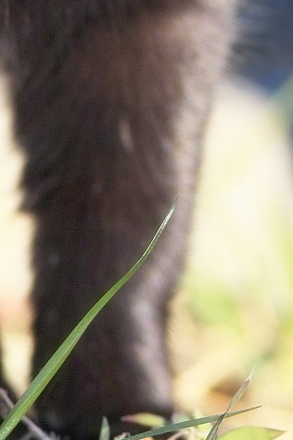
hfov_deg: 2.2
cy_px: -241
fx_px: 7495
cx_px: 11
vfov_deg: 3.3
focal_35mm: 614
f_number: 4
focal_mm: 105
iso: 100
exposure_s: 1/250
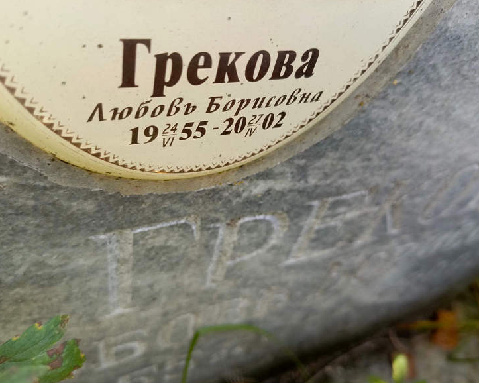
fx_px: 383
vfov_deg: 53.2
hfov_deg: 64.1
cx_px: 237
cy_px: 191
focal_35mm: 27
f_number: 1.69
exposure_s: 1/106
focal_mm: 4.76
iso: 110
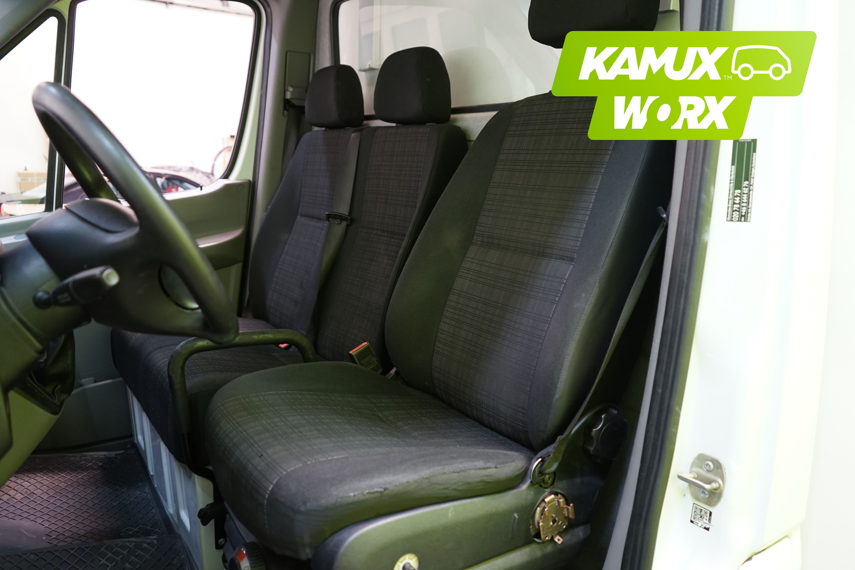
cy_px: 285
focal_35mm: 28
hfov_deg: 65.5
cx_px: 428
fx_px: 665
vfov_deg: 46.4
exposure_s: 1/30
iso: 1250
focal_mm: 28
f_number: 3.5
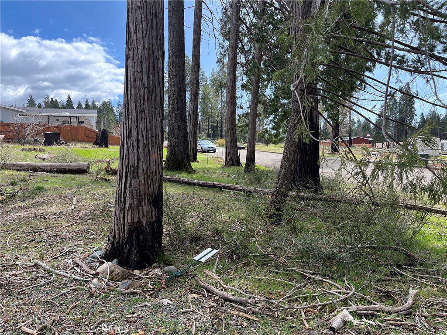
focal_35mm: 26
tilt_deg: -3.6
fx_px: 336
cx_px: 224
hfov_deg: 67.3
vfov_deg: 53.1
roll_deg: -0.2
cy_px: 168
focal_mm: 5.1
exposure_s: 1/1036
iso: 50
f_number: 1.6
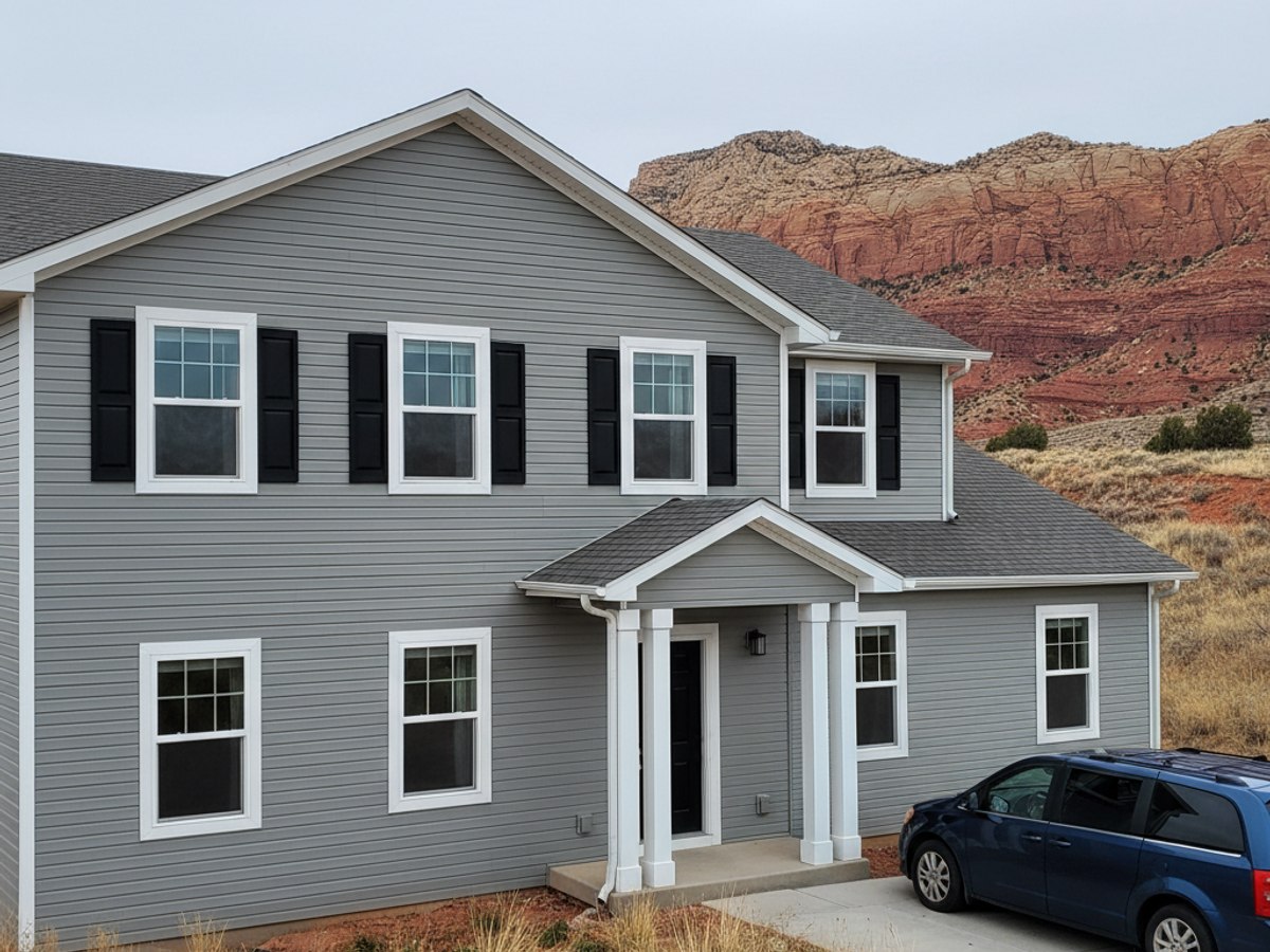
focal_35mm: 26
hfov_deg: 67.3
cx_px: 635
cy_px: 476
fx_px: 954
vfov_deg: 53.1
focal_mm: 5.7
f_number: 1.5
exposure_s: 1/167
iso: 541
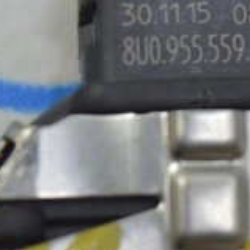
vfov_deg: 6.2
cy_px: 17
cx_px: 192
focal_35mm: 282
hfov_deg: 6.2
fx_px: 2302
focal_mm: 55
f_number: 5.6
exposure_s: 1/20
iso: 400
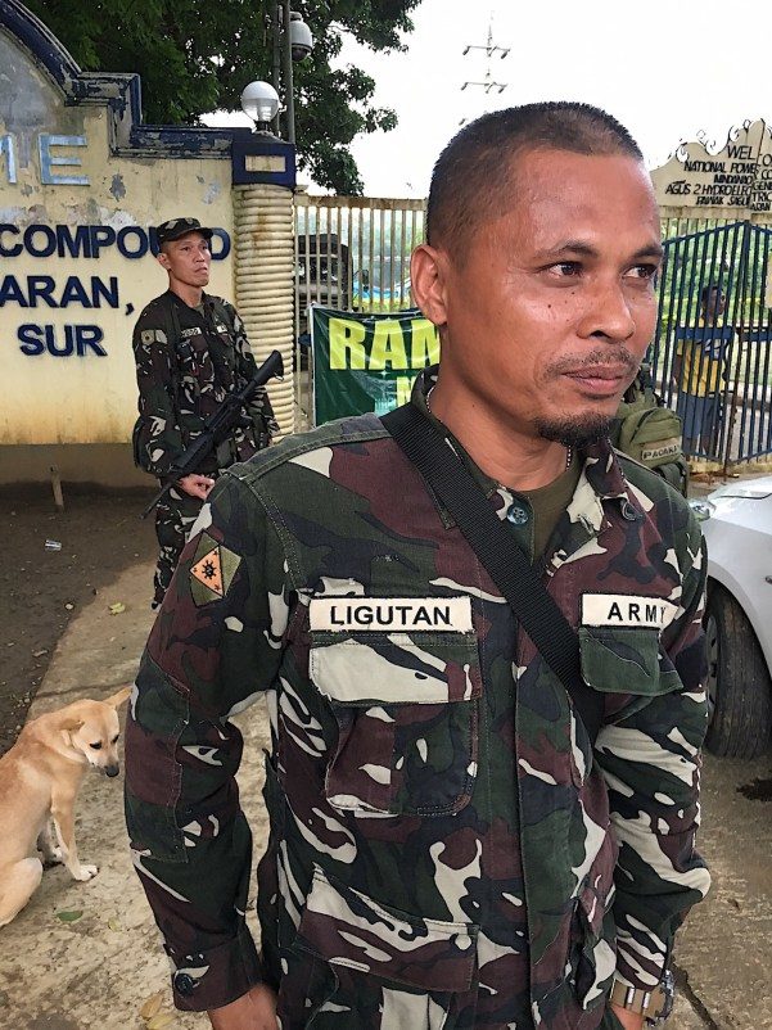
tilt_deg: -14.0
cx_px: 386
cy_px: 515
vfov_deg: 61.7
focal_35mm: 29
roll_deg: -0.4
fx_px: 863
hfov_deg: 48.2
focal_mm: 4.15
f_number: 2.2
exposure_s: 1/15
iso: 64
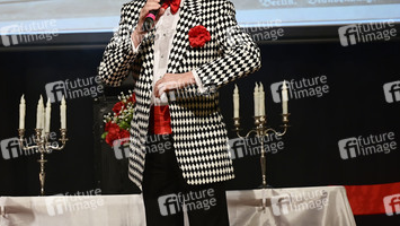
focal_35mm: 266
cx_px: 157
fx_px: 2822
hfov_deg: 8.1
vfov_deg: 4.6
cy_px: 61
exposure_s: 1/320
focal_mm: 200
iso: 1000
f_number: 3.5
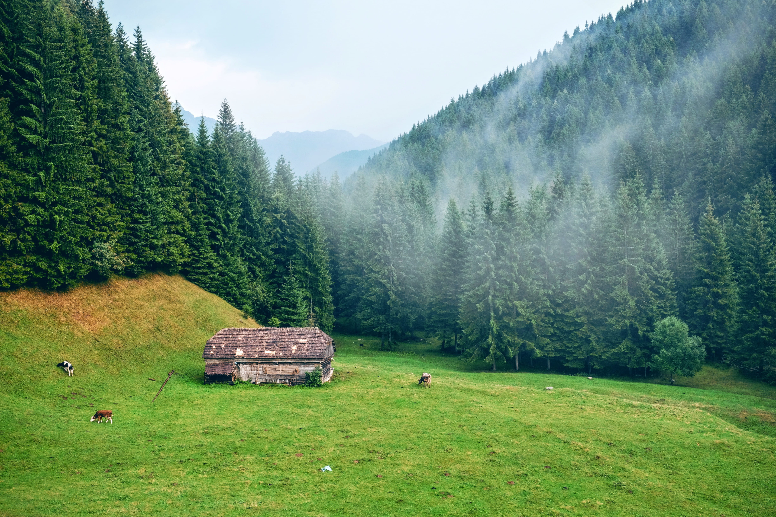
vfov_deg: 37.9
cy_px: 258
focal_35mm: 35
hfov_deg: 54.4
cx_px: 388
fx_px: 754
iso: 800
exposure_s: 1/450
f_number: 5
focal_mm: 23.3
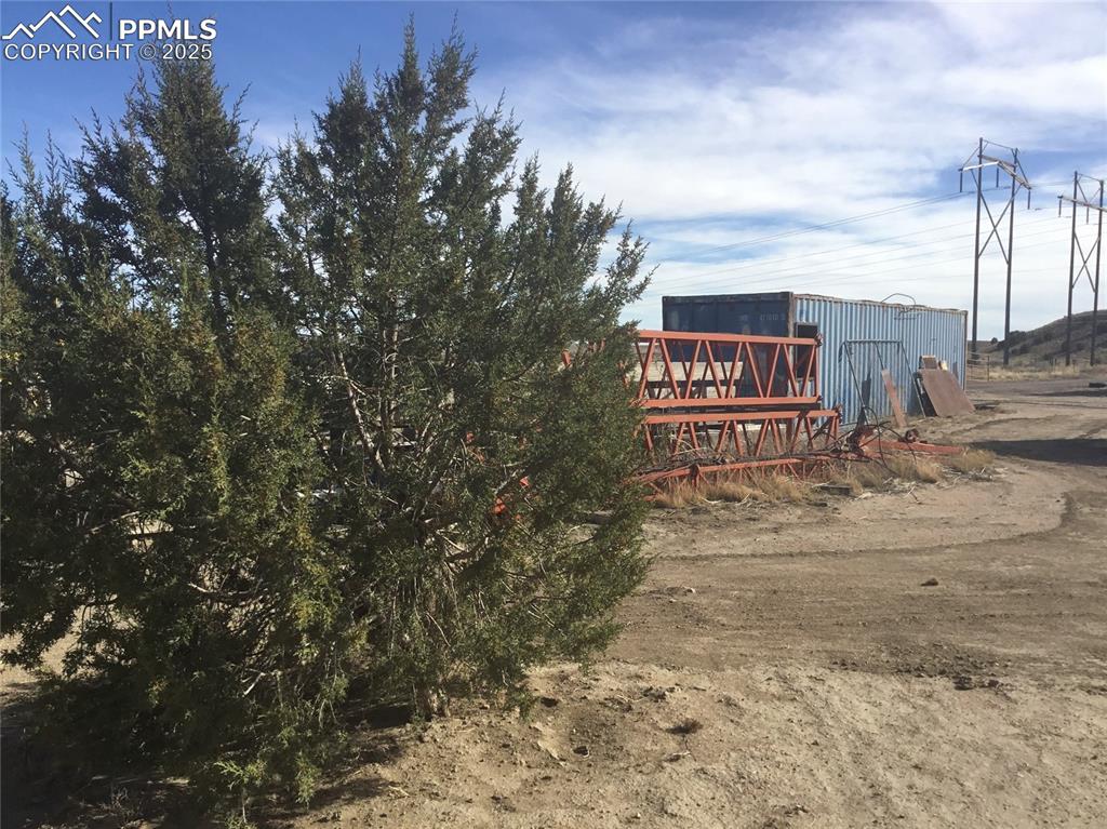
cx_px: 554
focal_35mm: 31
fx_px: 991
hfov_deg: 58.4
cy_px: 414
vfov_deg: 45.4
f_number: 2.4
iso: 25
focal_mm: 3.3
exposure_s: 1/1597
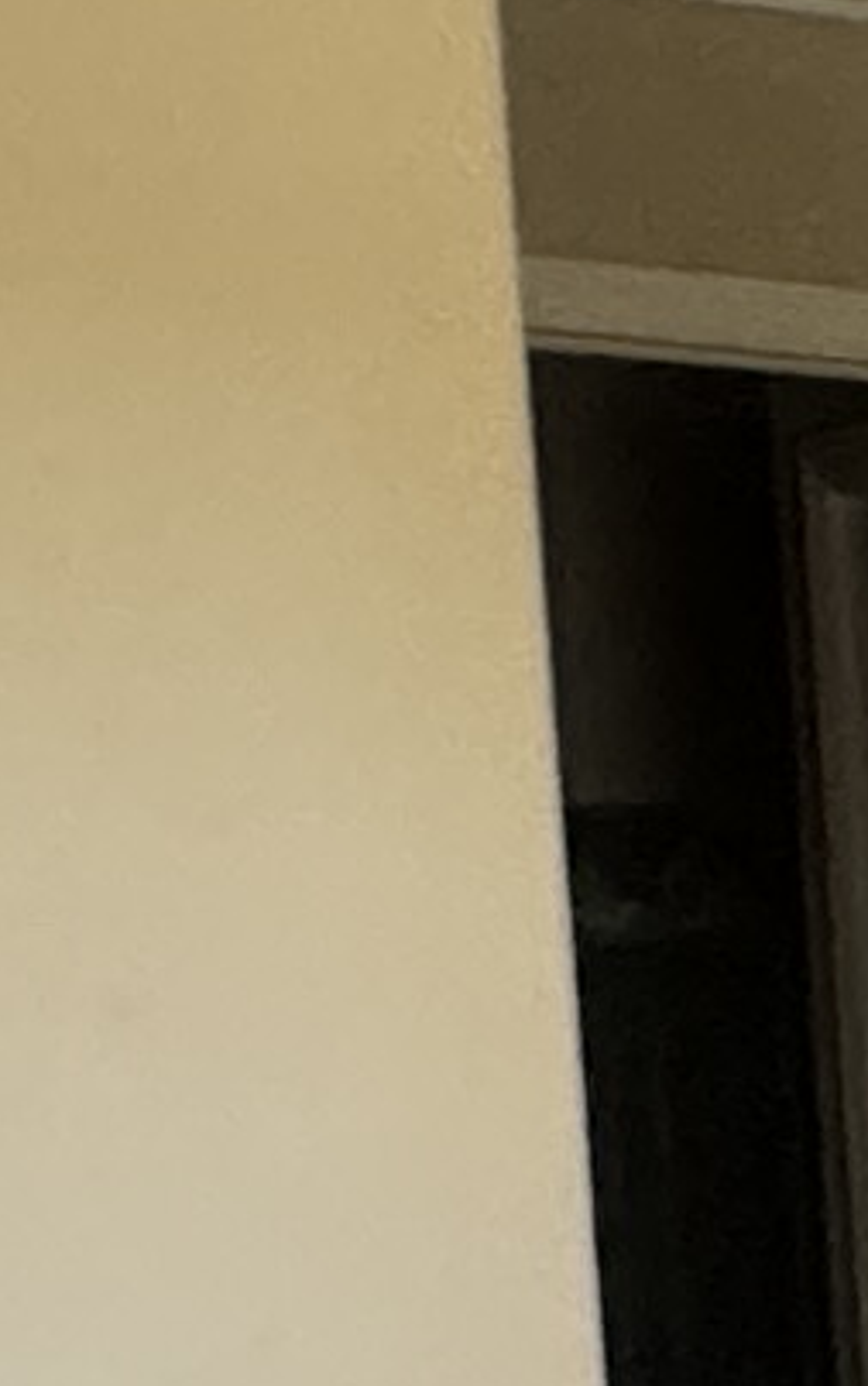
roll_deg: -0.4
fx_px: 5594
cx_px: 3101
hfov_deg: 7.2
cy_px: 2312
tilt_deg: -10.3
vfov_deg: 13.1
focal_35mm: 148
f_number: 2.2
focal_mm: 2.22
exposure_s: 1/60
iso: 640
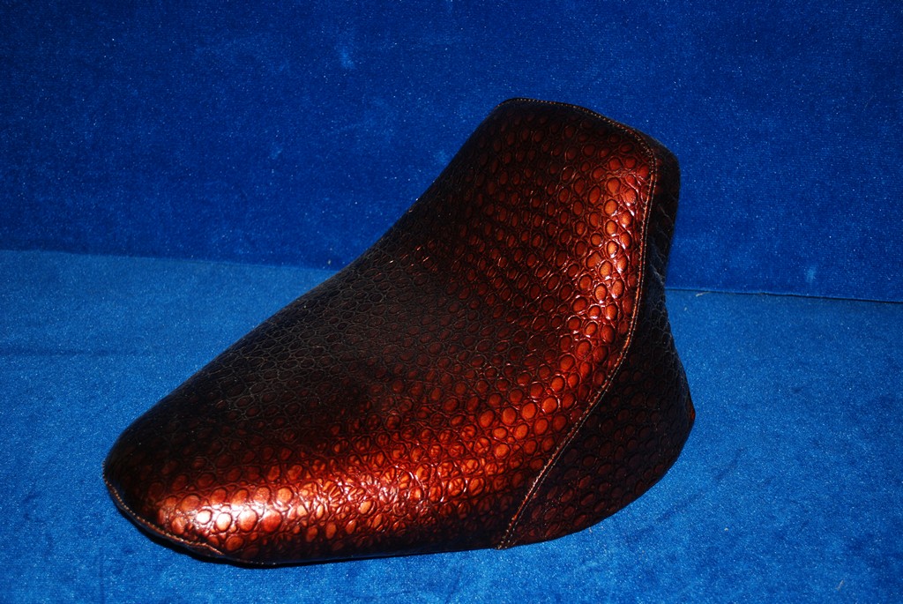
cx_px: 452
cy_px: 302
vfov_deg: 32.0
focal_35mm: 42
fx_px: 1055
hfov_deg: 46.4
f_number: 4.5
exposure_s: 1/60
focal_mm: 28
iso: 200
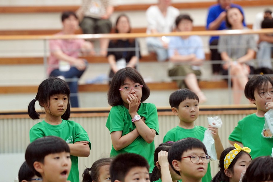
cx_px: 136
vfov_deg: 7.8
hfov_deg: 11.7
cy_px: 91
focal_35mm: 176
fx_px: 1335
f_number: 4
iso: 3200
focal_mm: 175
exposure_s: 1/200
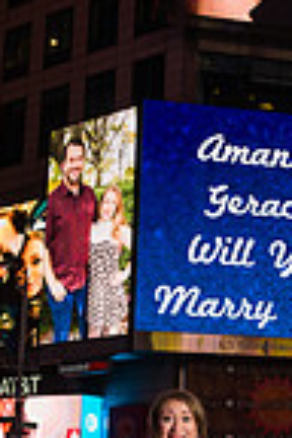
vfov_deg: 26.7
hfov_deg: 17.8
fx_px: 912
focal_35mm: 75
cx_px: 281
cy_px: 316
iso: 500
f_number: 5.6
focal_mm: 24
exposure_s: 1/200
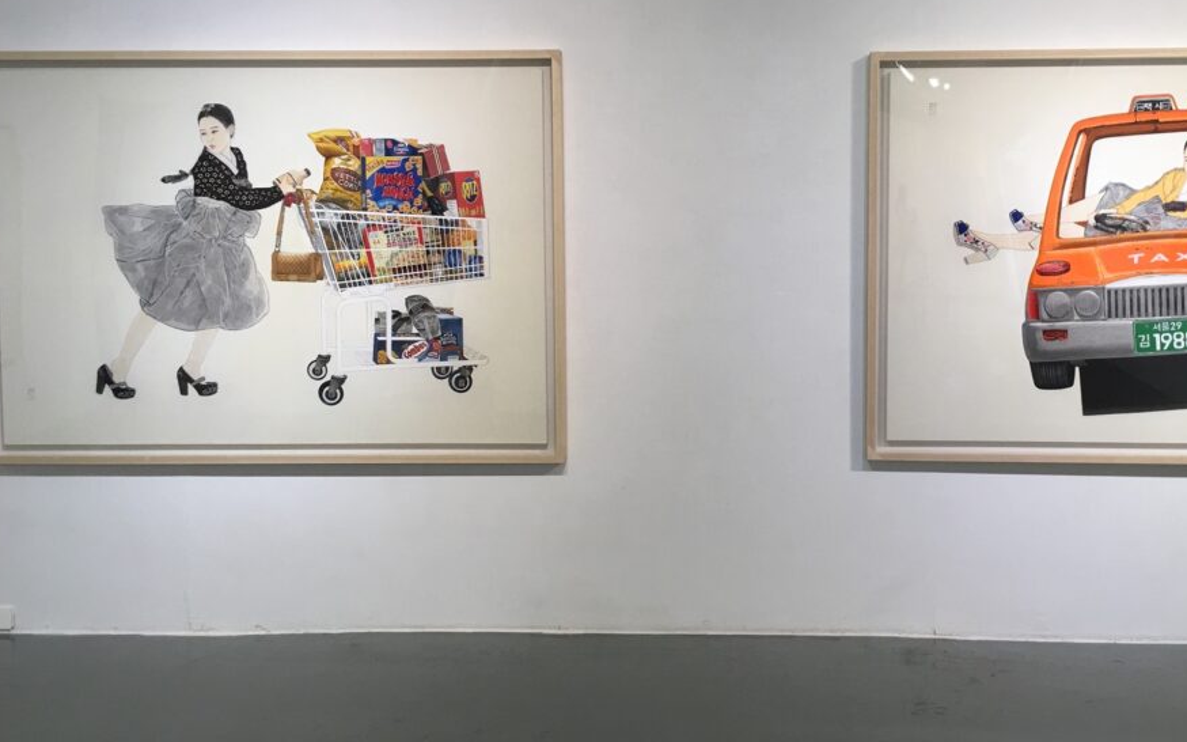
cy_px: 285
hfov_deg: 53.8
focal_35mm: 36
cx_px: 683
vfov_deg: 35.2
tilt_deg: -2.8
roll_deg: +0.0
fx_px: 1164
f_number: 2.2
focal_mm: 4.15
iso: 25
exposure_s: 1/40
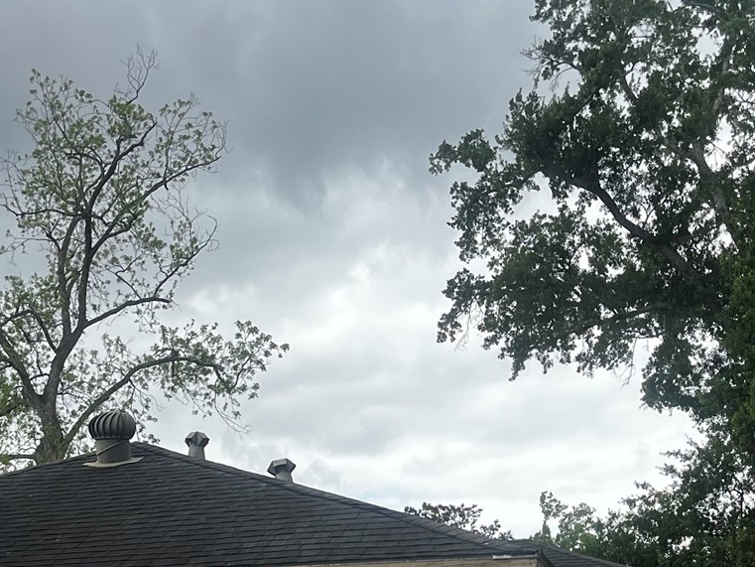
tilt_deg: +0.5
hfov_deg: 27.6
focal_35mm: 70
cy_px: 752
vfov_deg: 19.3
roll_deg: +1.7
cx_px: 257
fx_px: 1527
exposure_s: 1/1477
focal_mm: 5.1
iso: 50
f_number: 1.6
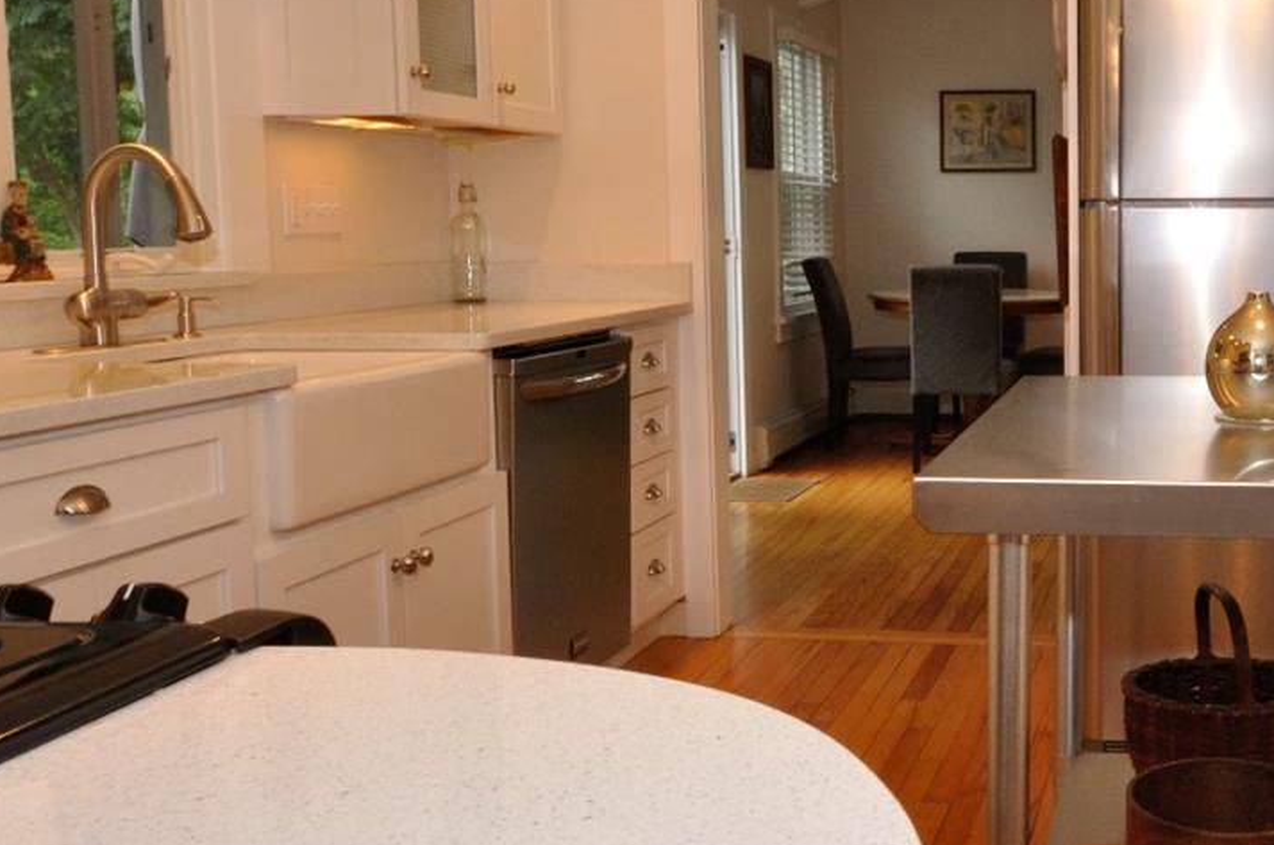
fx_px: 1451
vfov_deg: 32.3
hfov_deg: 43.6
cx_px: 1131
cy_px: 305
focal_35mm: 41
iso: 400
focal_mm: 13
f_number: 18
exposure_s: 1/3
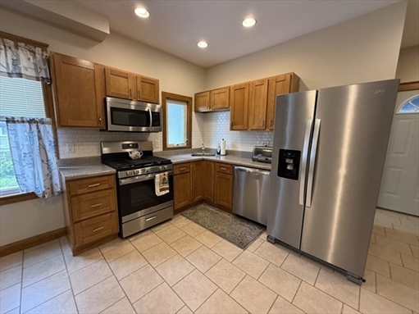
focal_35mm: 14
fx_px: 169
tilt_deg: -8.4
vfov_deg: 85.7
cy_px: 157
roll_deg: -0.7
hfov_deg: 102.1
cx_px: 210
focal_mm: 2.22
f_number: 2.2
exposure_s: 1/60
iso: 320
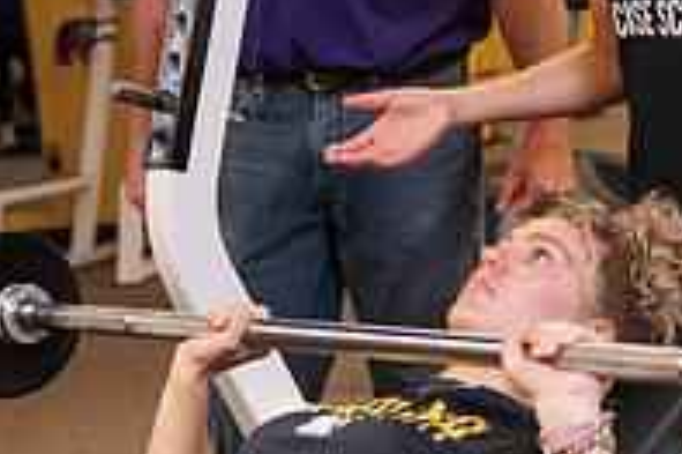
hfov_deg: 17.2
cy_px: 99
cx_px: 547
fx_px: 2234
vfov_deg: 11.6
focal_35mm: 118
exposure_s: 1/200
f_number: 3.2
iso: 1000
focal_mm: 40
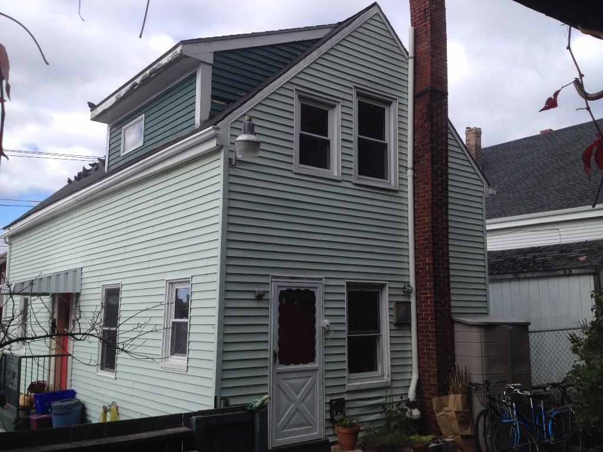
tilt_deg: +6.7
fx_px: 610
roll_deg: +0.3
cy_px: 226
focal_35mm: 35
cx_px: 302
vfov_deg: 40.7
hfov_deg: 52.6
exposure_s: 1/1004
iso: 50
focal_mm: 4.28
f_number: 2.4
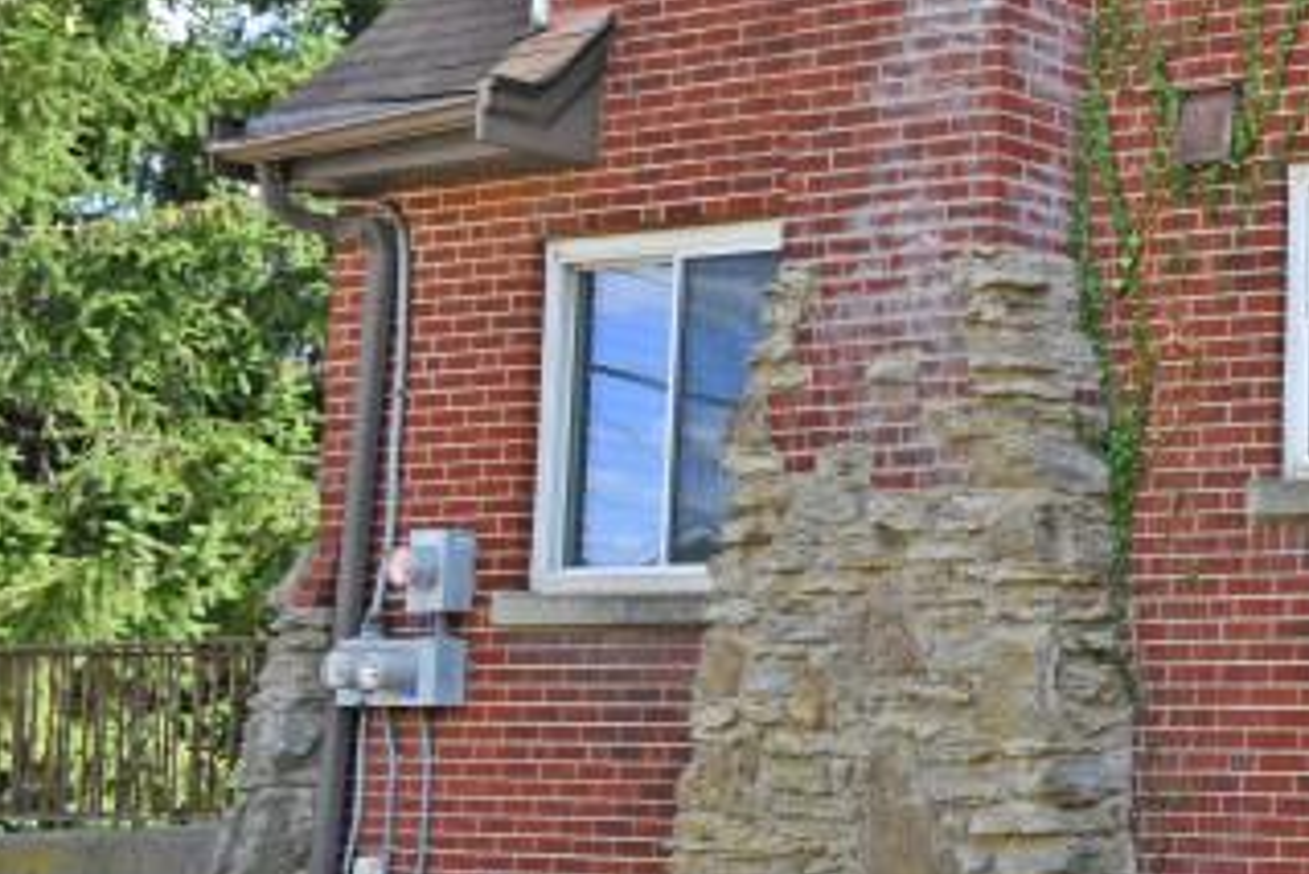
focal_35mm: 57
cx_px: 2323
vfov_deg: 23.7
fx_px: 2073
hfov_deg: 22.2
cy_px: 564
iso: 100
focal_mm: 14
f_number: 5.6
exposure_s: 1/250
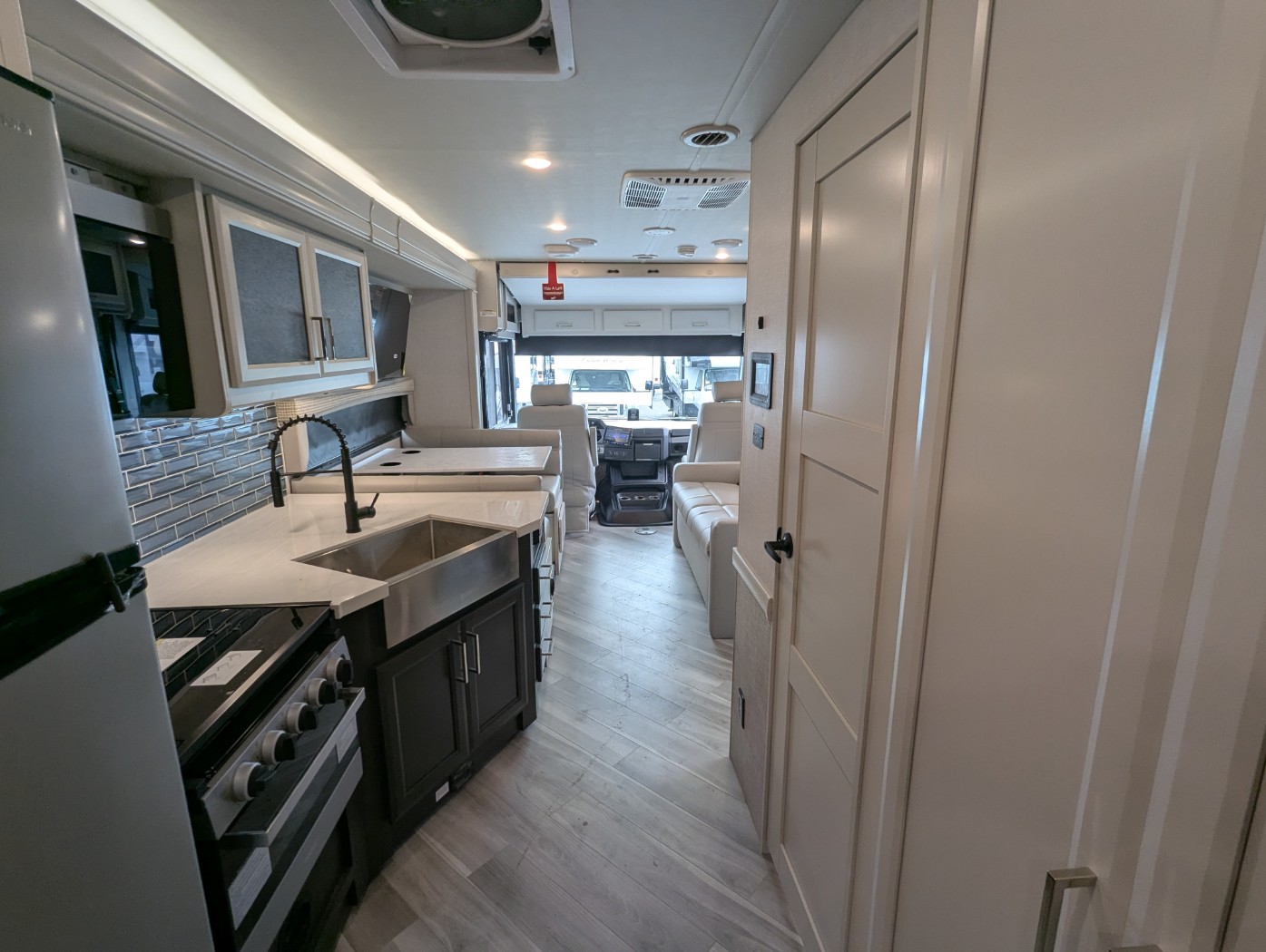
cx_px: 633
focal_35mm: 16
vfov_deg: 78.2
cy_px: 476
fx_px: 586
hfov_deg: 94.4
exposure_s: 1/64.9
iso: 61
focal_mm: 2.35
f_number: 2.2
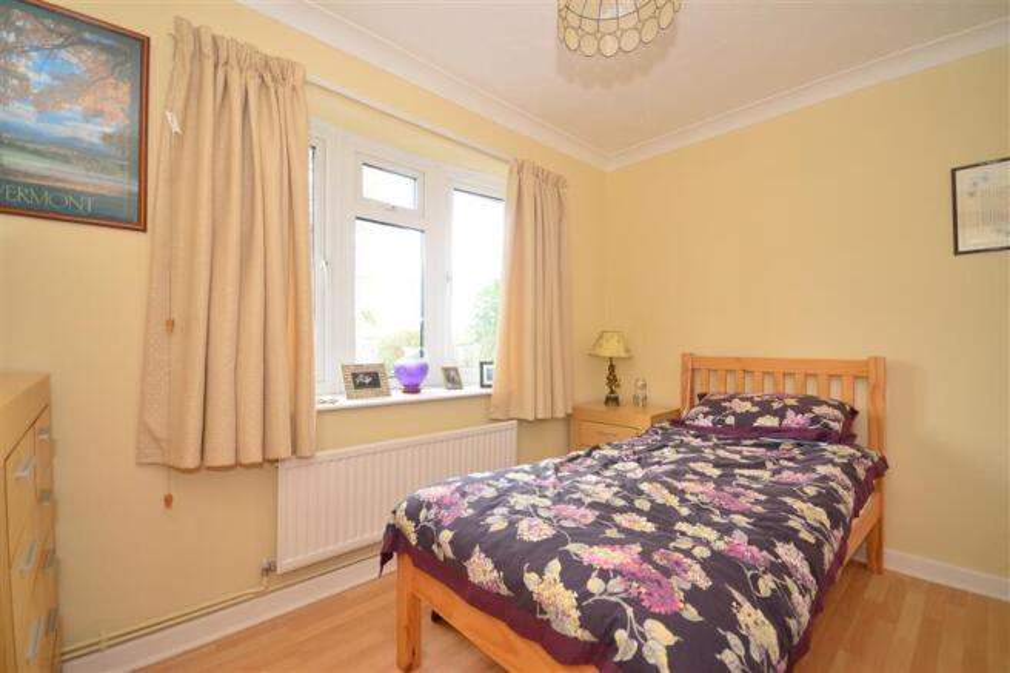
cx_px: 505
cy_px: 336
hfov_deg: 100.4
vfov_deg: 77.3
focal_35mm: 15
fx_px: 421
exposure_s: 1/30
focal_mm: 10
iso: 400
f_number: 5.6
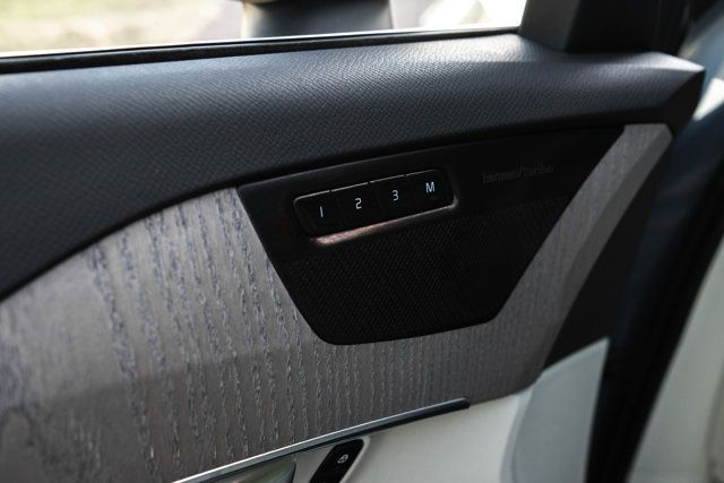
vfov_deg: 33.4
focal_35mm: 40
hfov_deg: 48.4
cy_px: 242
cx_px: 362
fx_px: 805
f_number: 6.3
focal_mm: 40
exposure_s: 1/200
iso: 1000
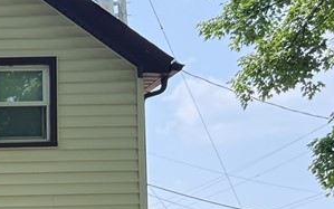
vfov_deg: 14.3
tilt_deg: +2.4
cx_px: -156
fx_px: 792
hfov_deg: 20.6
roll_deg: +1.2
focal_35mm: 87
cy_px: 284
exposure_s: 1/1211
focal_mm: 6.76
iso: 100
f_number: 1.78
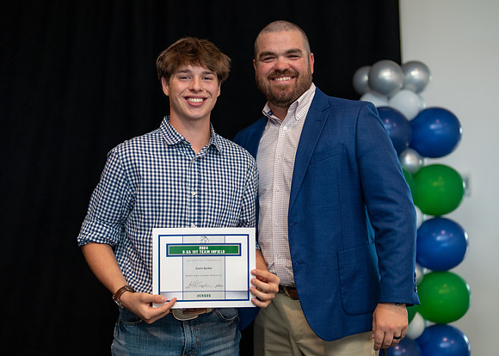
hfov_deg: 34.0
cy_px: 174
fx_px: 816
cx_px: 241
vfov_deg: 24.6
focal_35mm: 58
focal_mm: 50
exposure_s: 1/320
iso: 200
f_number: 1.2
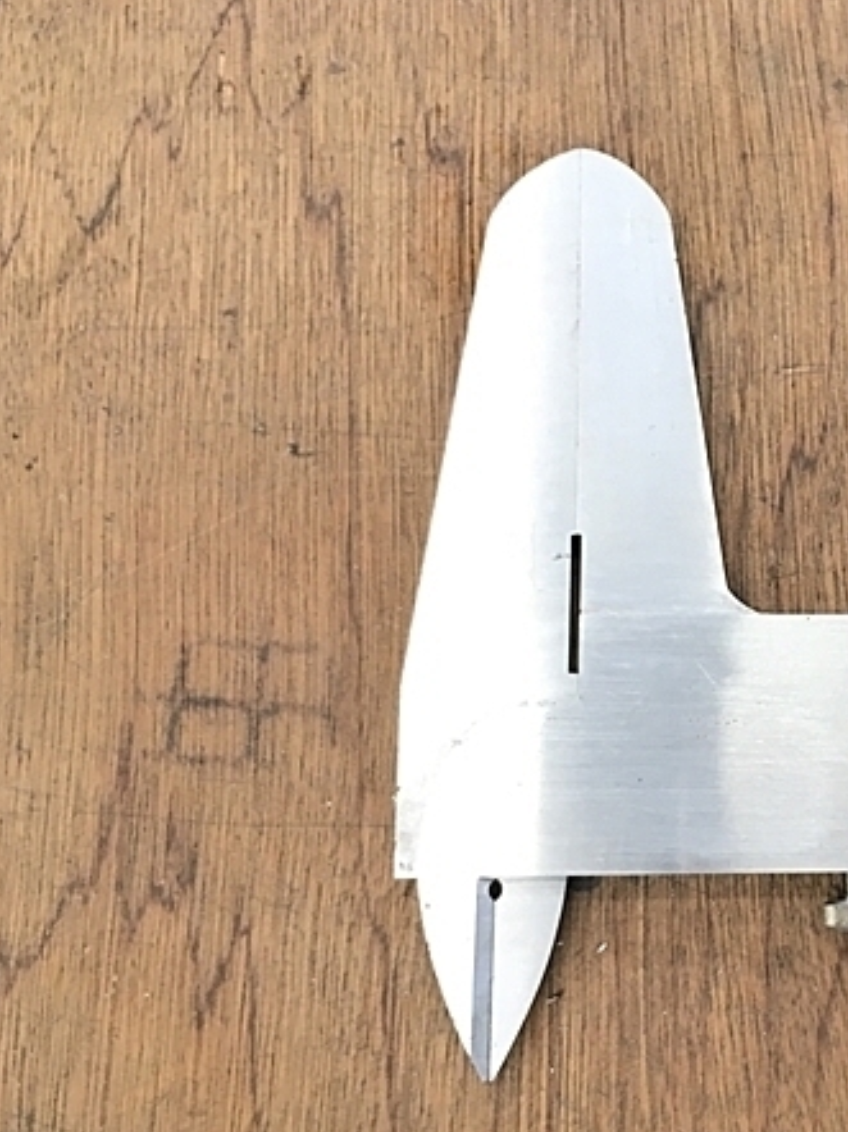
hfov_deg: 32.5
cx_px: 769
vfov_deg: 44.8
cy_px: 597
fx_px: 1373
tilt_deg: -79.6
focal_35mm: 42
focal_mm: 4.15
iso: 64
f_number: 2.2
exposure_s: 1/30
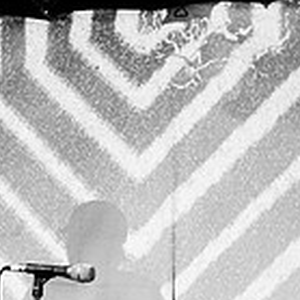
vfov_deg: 16.3
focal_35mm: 106
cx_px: -47
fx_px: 1039
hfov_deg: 15.9
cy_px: 228
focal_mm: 20
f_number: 2.8
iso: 1250
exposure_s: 1/30
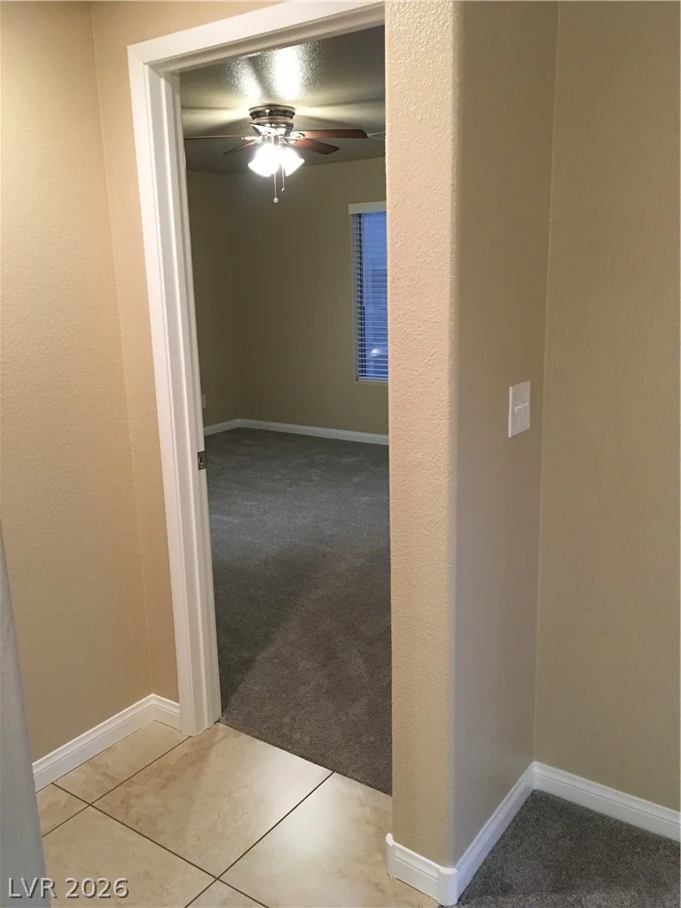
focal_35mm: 29
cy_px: 454
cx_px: 340
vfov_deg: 61.7
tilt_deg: -12.4
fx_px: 761
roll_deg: +1.7
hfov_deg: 48.2
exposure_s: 1/30
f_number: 2.2
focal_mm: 4.15
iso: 160
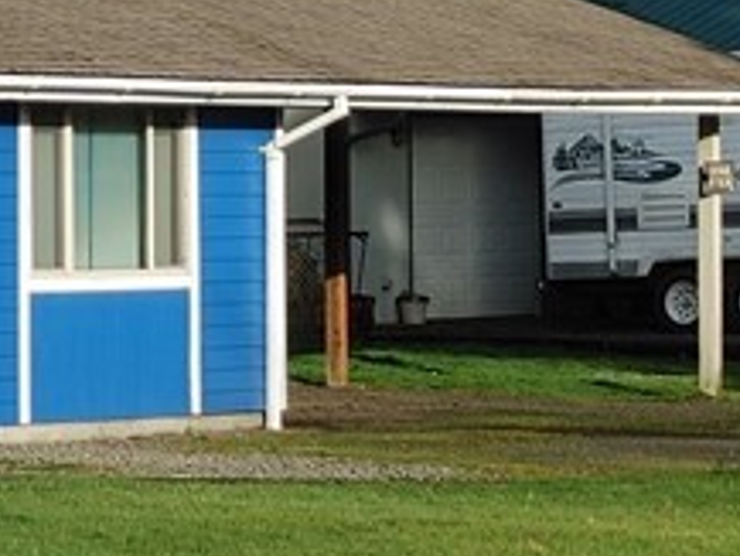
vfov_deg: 6.0
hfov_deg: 7.9
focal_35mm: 245
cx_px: -474
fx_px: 5240
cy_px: -48
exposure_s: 1/1124
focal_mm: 5.58
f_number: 1.8
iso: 50
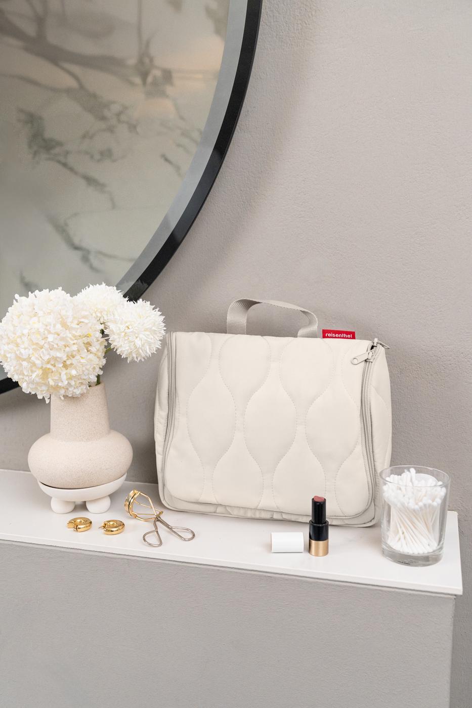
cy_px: 354
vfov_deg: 54.4
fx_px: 688
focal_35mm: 35
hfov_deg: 37.8
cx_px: 236
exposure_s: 1/160
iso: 2000
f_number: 4
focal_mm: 35
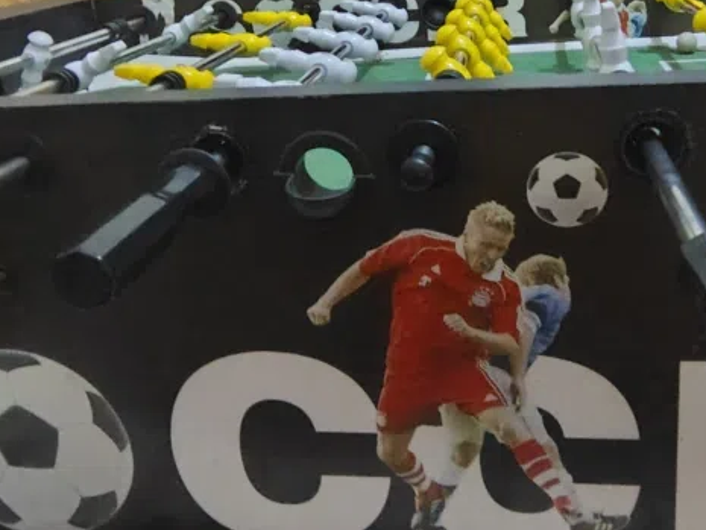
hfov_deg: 74.8
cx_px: 449
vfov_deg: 60.6
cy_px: 319
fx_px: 449
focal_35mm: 22
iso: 6400
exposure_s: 1/13
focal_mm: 2.13
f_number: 2.2
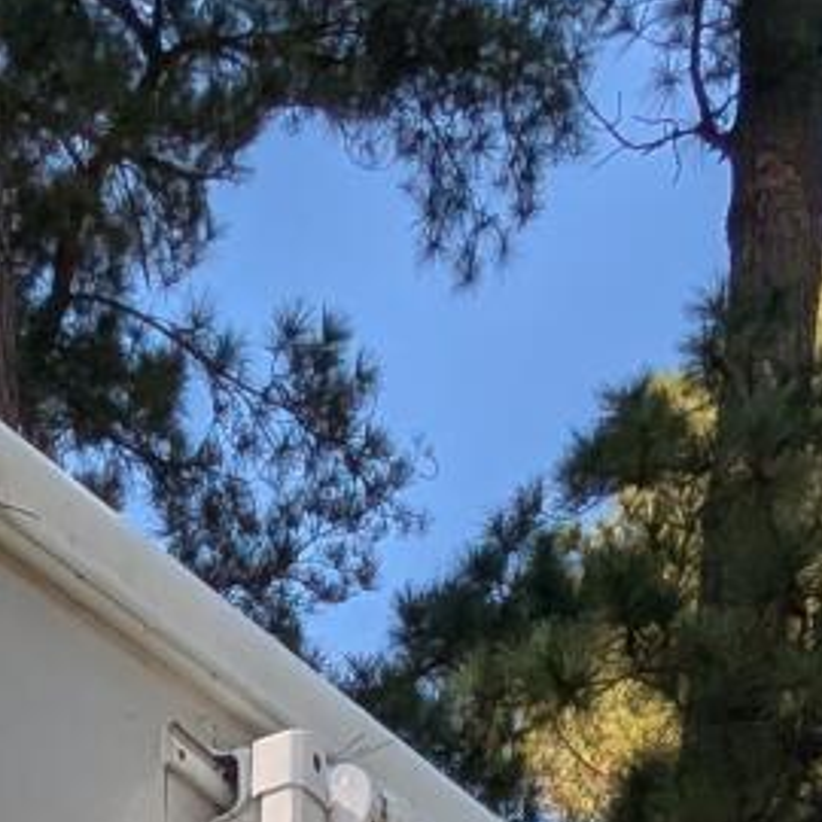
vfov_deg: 12.0
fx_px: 2821
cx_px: -294
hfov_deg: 15.6
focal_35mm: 105
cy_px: 2186
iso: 42
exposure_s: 1/978
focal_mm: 2.35
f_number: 2.2
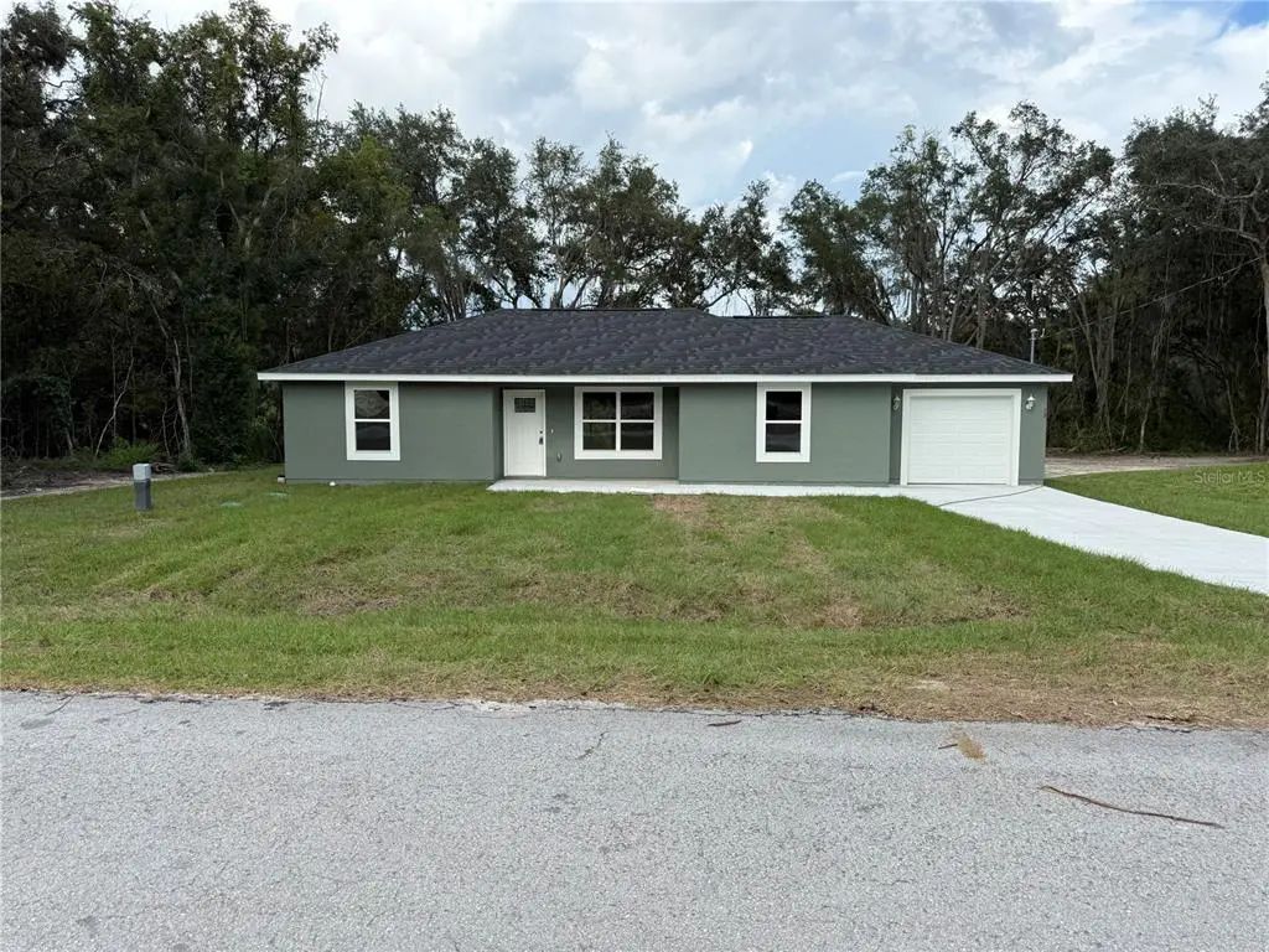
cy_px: 476
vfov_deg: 56.8
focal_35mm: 24
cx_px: 634
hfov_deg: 71.6
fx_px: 880
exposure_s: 1/2611
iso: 80
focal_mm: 6.76
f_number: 1.78
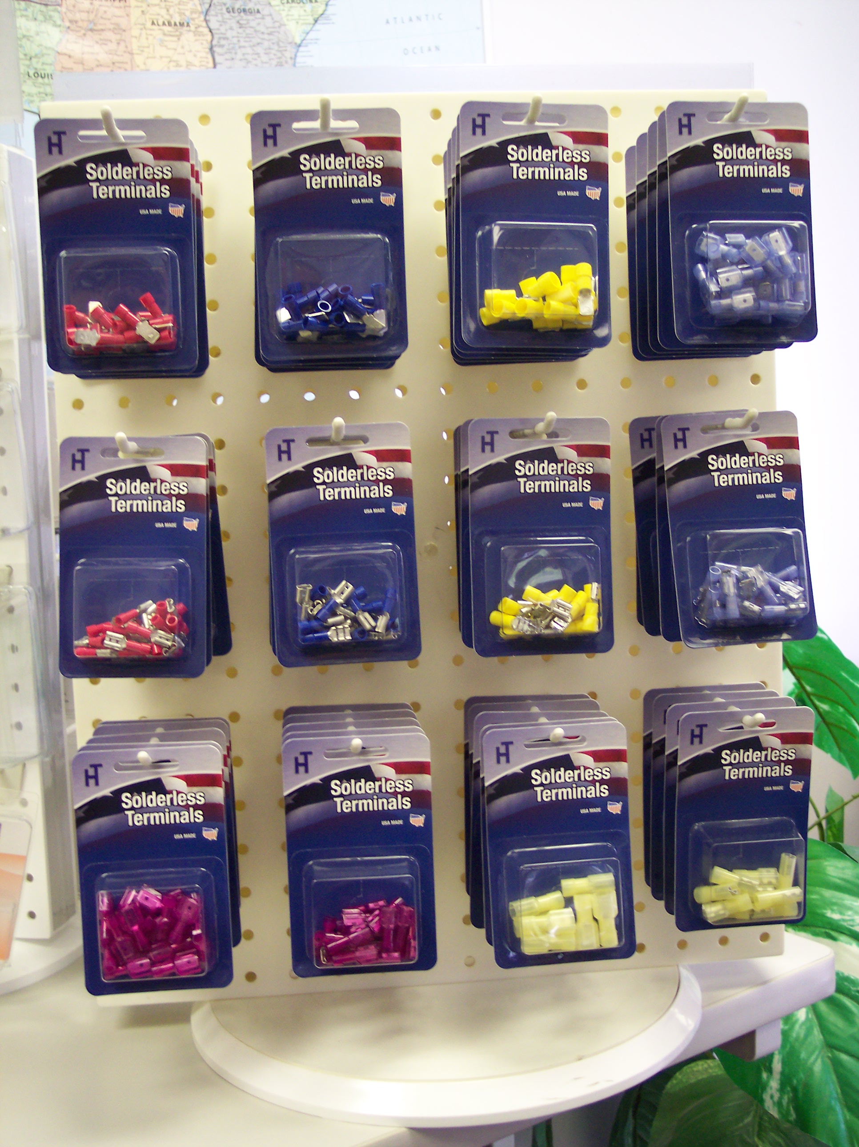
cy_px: 574
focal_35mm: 38
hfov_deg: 37.7
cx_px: 430
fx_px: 1259
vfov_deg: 49.0
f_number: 2.8
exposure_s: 1/30
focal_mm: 8
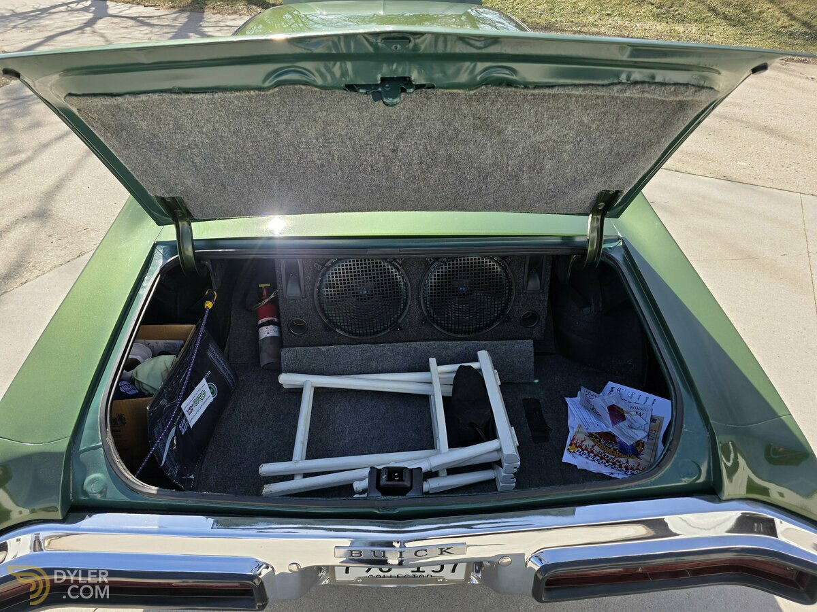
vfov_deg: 58.9
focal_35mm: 23
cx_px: 408
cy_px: 306
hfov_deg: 73.9
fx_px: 543
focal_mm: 6.3
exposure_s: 1/2192
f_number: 1.7
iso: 80
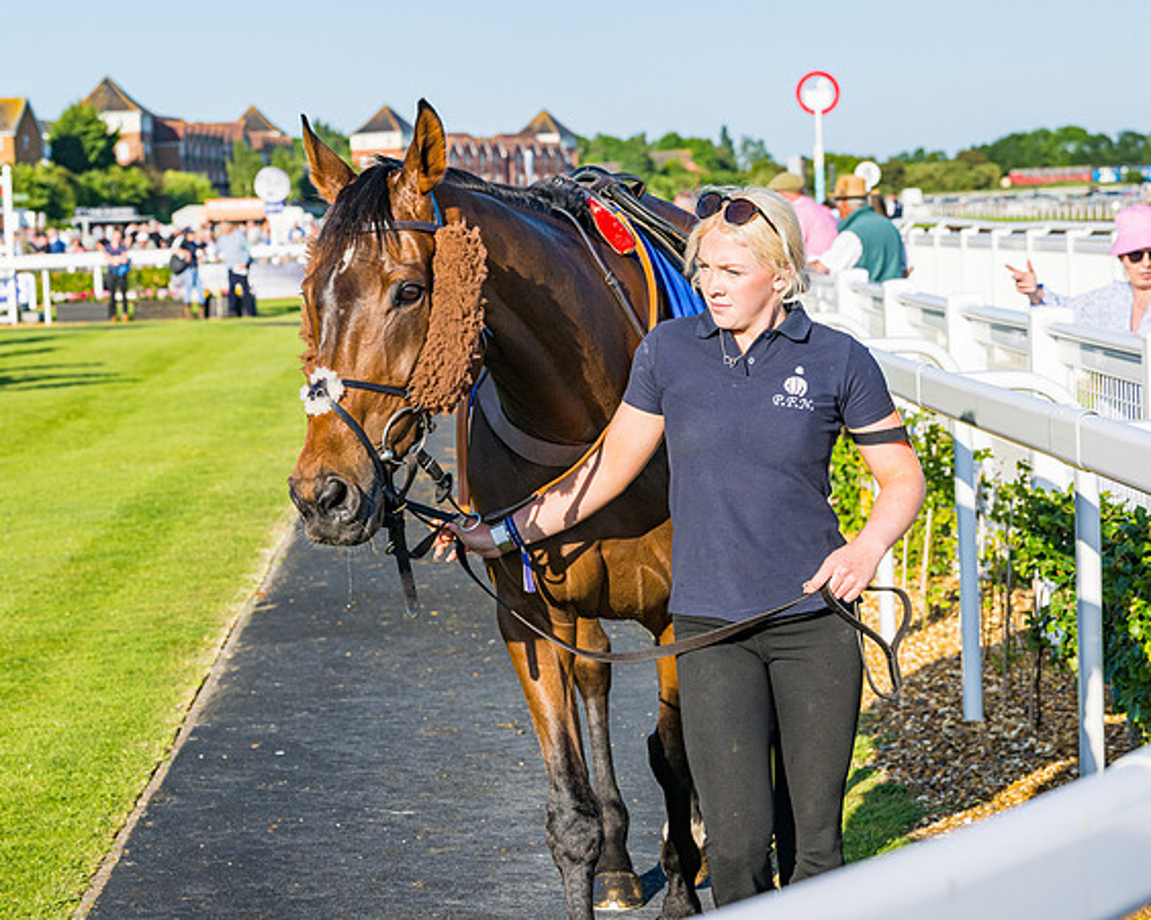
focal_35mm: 96
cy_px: 460
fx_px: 3262
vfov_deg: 16.1
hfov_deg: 20.0
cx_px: 538
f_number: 7.1
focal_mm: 85
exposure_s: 1/1250
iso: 200
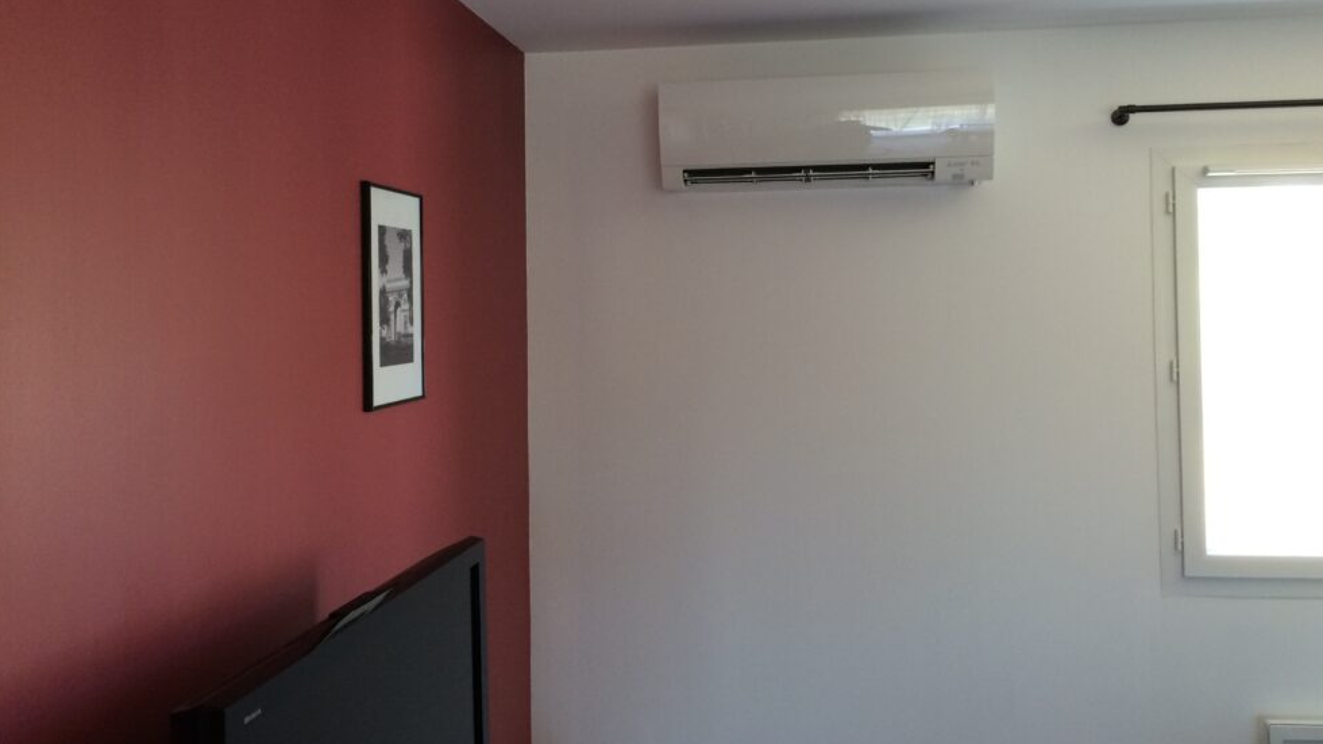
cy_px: 298
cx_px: 687
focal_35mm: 33
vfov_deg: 35.5
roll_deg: +0.5
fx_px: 1158
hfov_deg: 59.5
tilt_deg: +2.6
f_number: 2.2
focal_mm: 4.15
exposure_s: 1/33
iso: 80
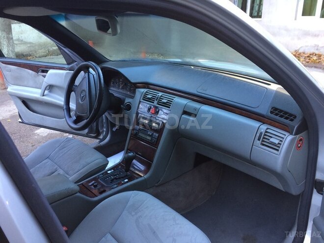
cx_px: 162
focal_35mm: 29
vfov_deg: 48.2
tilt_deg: -19.7
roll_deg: +0.3
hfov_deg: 61.7
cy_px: 122
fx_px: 271
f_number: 2.2
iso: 40
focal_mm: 4.15
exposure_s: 1/33
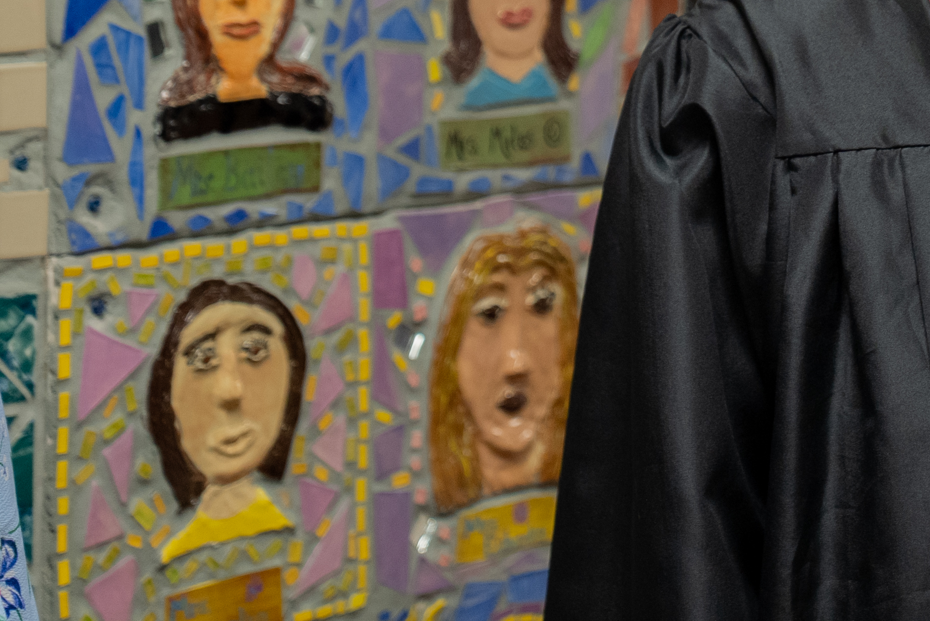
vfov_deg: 9.2
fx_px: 3825
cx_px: 982
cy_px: -90
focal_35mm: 148
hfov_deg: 13.6
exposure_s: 1/125
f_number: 2.8
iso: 1250
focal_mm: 64
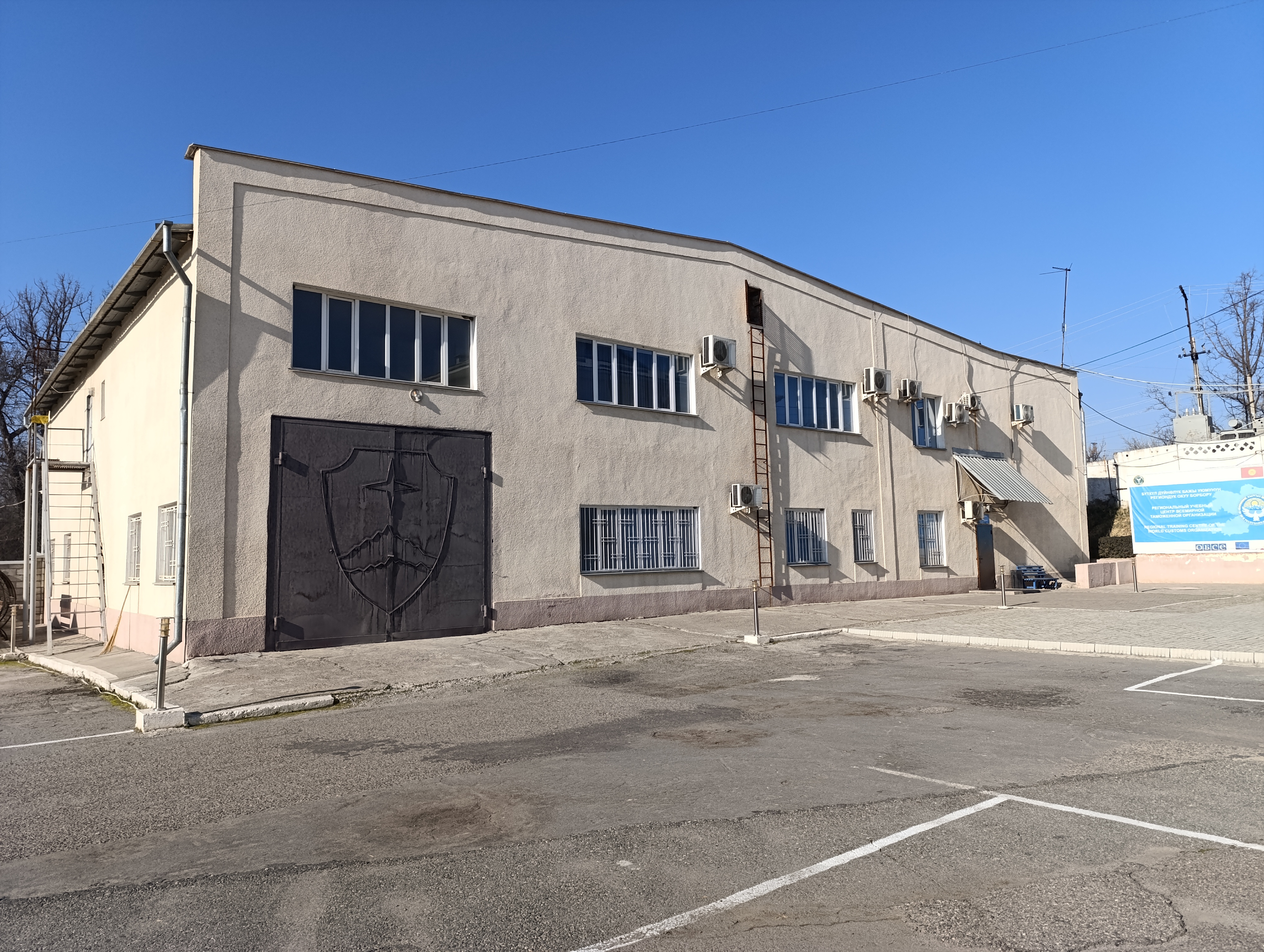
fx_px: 841
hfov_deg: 73.8
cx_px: 632
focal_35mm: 23
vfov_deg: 59.0
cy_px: 476
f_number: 1.6
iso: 50
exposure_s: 1/843
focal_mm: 6.14
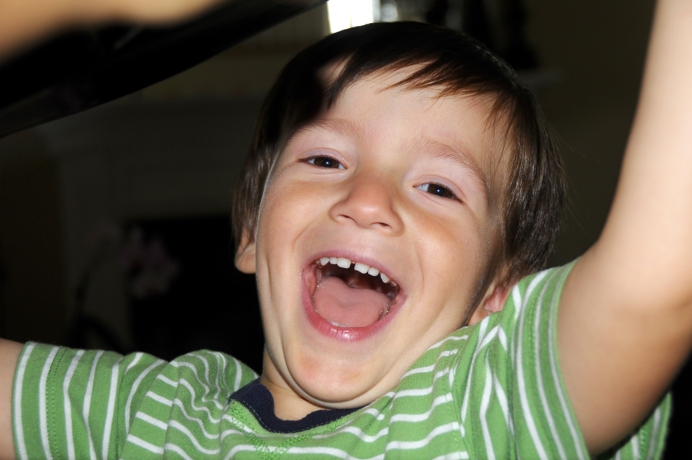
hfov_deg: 31.9
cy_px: 230
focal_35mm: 63
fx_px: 1210
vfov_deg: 21.5
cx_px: 346
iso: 200
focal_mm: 42
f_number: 4.5
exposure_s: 1/60
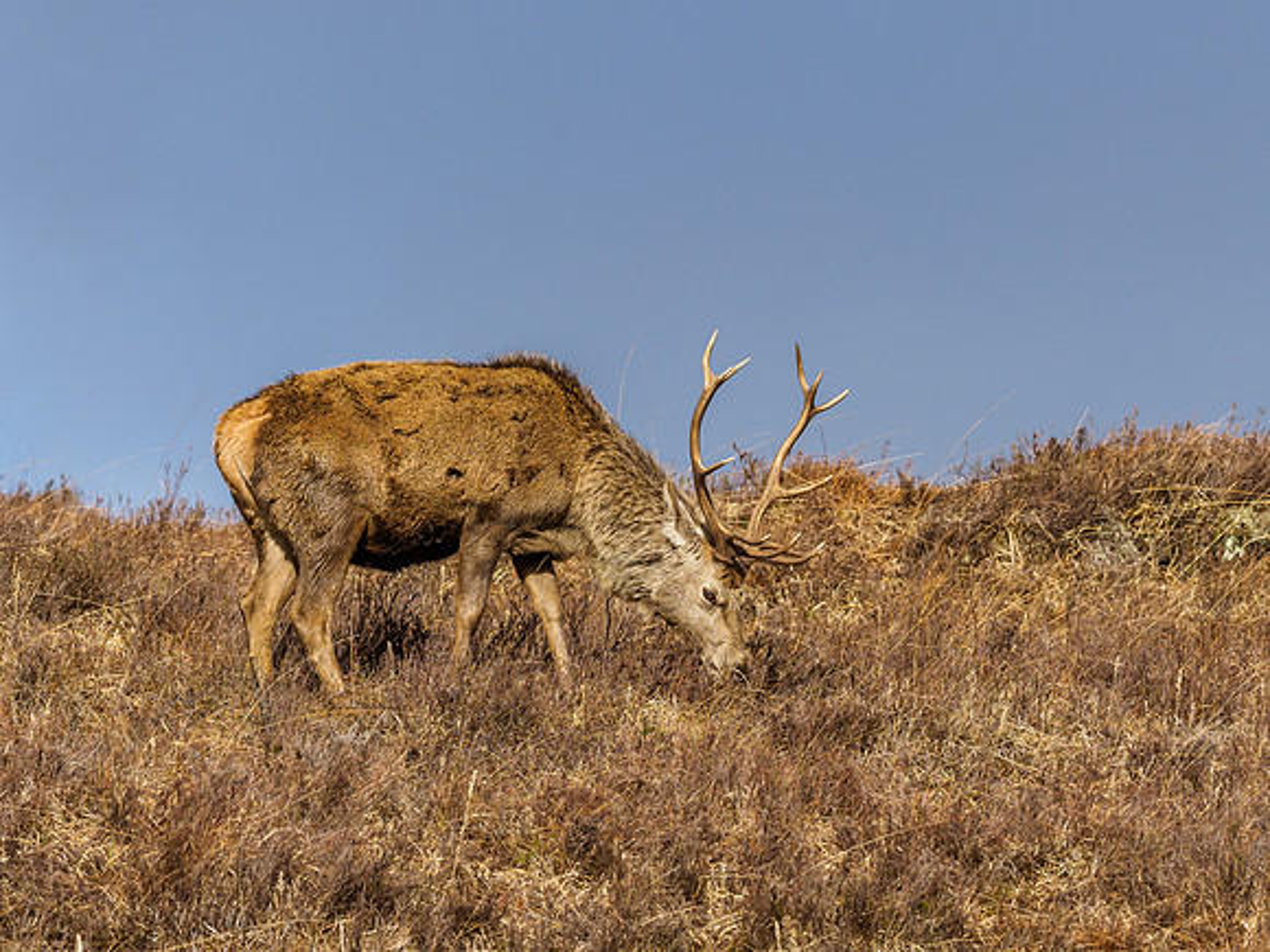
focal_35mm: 842
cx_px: 738
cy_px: 598
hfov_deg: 2.4
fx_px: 30908
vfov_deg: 1.8
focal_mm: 300
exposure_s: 1/1000
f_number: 5.6
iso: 200
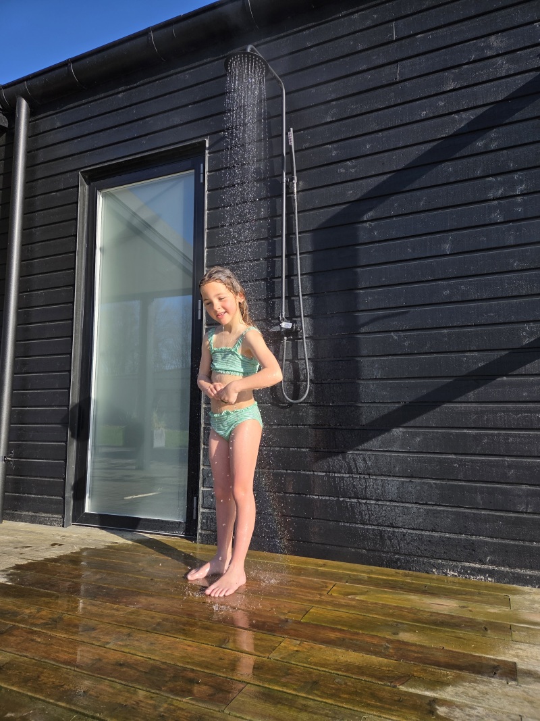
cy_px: 360
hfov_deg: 58.9
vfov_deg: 73.9
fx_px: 478
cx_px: 270
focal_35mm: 23
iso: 80
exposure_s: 1/3956
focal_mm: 5.4
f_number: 1.8
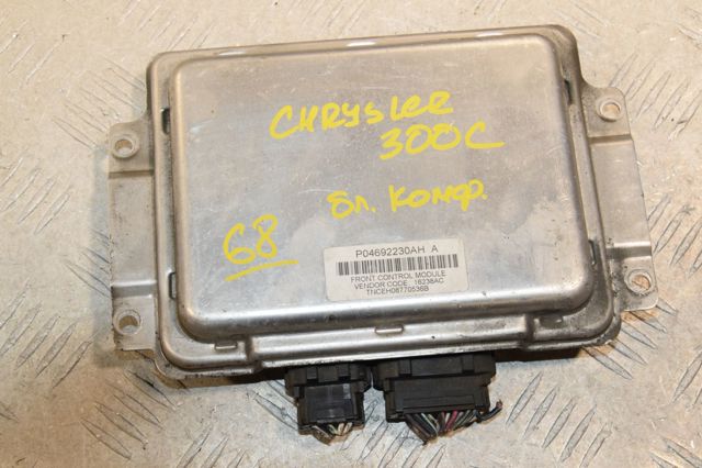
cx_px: 351
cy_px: 234
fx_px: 1228
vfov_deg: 21.5
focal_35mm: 63
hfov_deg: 31.9
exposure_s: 1/200
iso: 1600
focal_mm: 42
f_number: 8
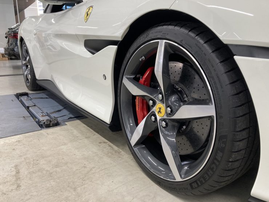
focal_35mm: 28
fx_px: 218
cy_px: 101
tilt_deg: -13.6
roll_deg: +0.3
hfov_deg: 63.4
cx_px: 134
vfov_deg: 49.7
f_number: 1.8
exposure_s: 1/100
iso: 80
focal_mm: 3.99
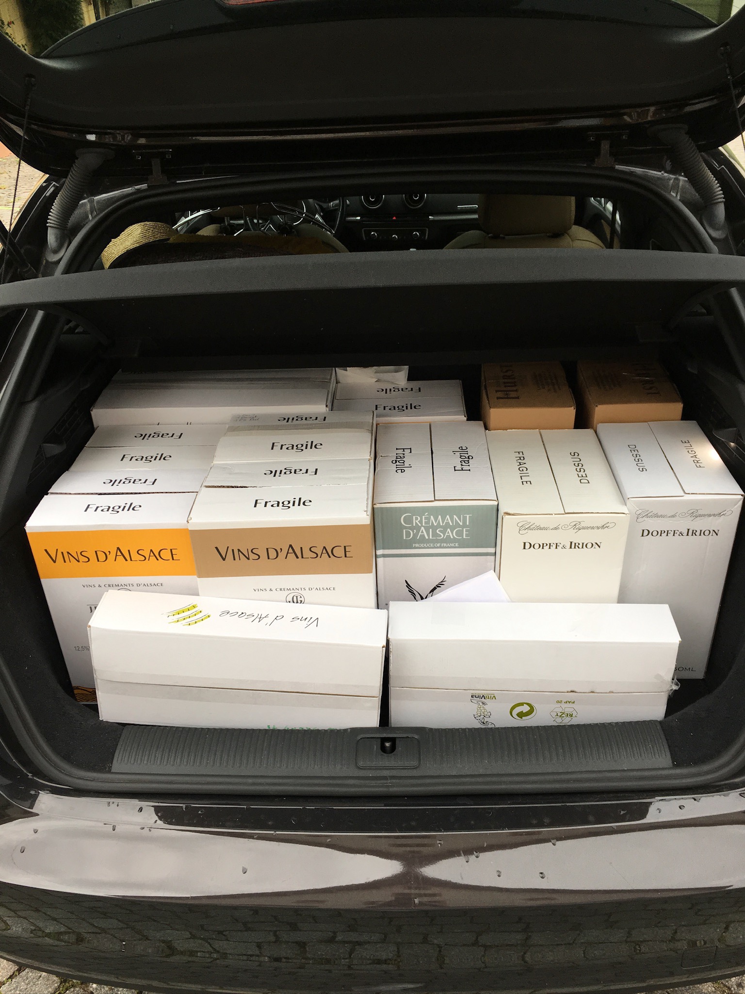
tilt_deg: -32.8
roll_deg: +1.2
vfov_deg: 61.7
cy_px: 497
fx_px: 832
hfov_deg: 48.2
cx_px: 372
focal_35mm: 29
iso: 32
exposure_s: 1/100
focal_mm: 4.15
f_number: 2.2
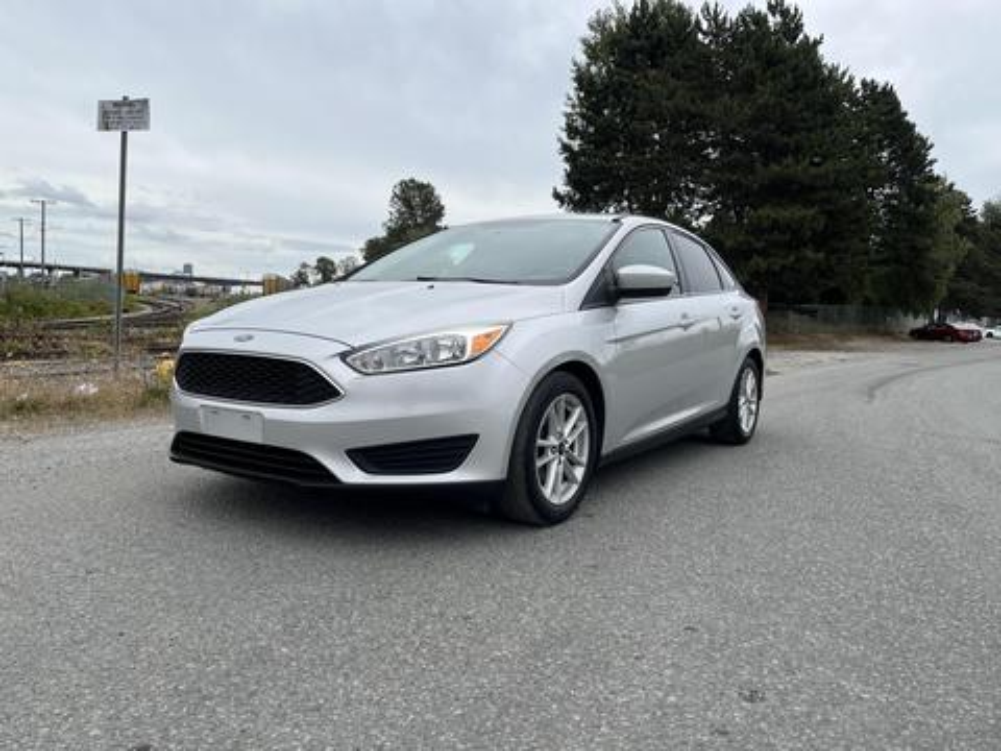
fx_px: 752
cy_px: 376
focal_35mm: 26
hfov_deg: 67.3
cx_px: 500
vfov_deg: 53.1
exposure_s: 1/2463
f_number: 1.6
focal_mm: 5.1
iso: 50
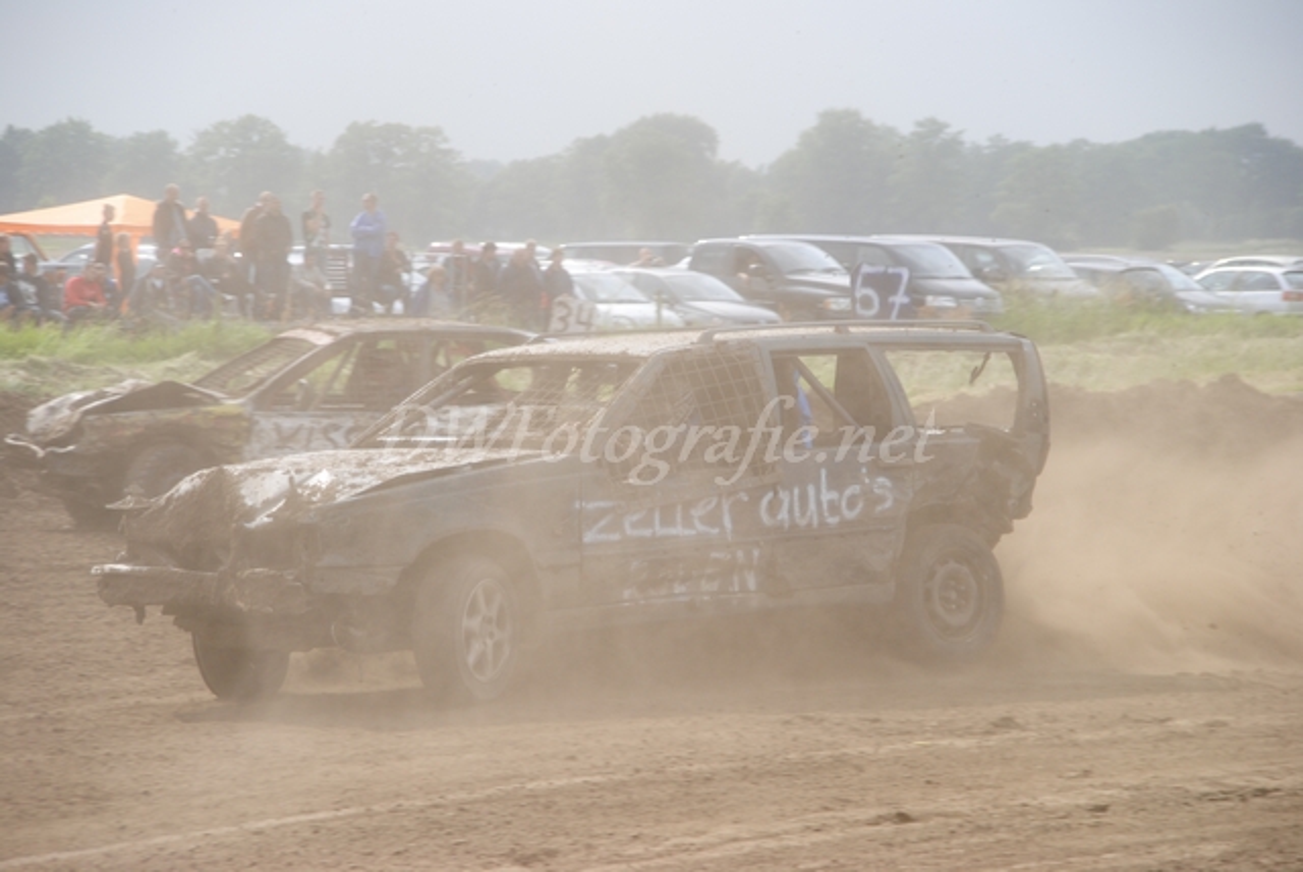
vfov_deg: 8.3
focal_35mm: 165
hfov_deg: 12.4
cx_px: 652
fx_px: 5977
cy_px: 436
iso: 200
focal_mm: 110
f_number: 5.3
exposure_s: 1/500
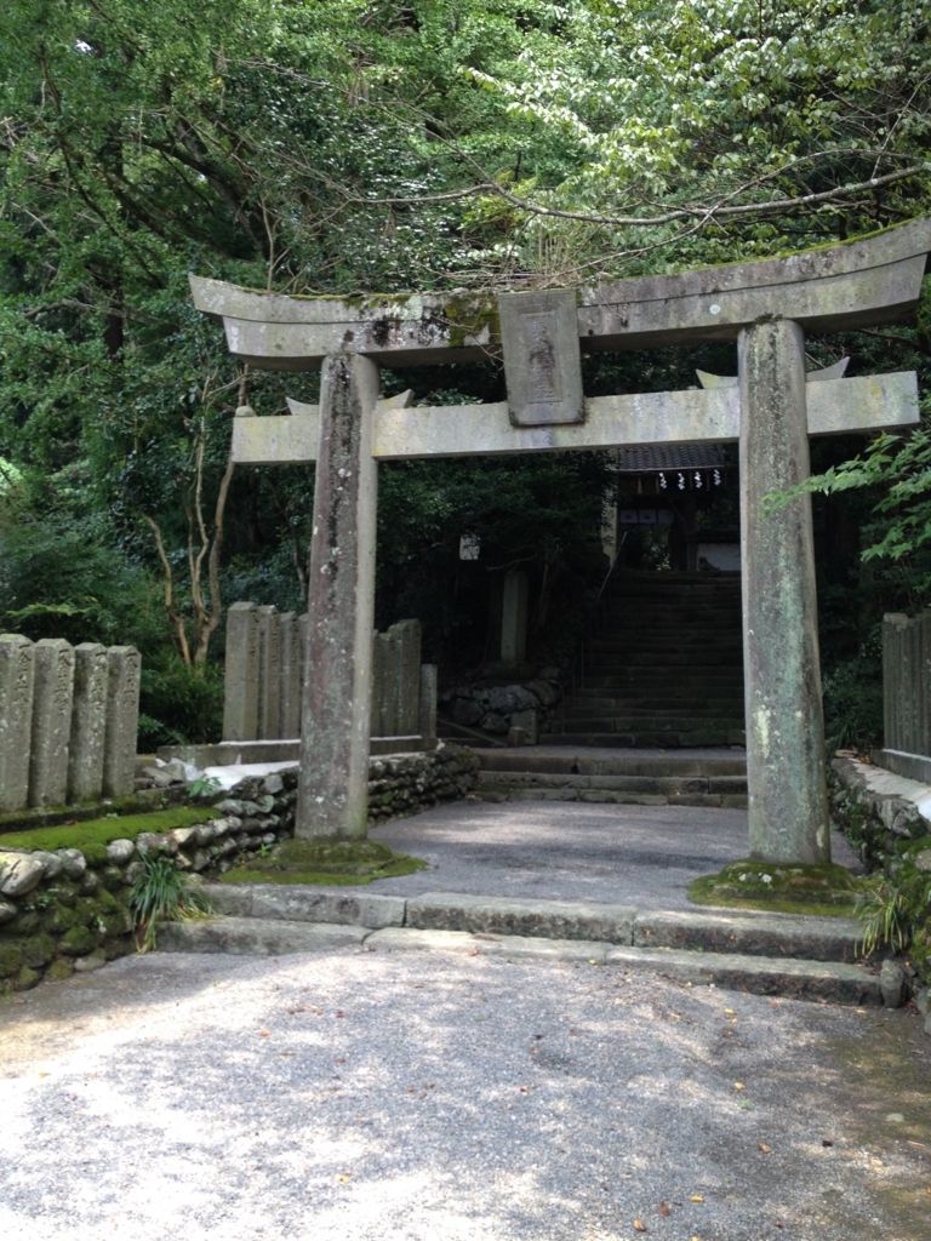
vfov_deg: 52.6
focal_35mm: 35
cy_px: 620
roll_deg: -0.4
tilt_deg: +2.7
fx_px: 1255
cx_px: 466
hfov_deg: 40.7
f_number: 2.4
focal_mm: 4.28
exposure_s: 1/120
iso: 80
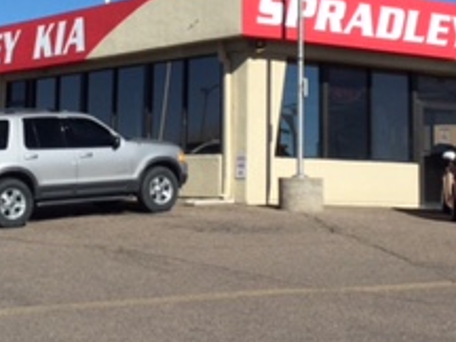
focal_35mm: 92
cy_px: 49
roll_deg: -2.1
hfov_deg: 21.0
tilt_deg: +3.5
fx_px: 1212
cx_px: 74
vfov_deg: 15.9
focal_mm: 3.3
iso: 25
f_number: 2.4
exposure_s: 1/2146
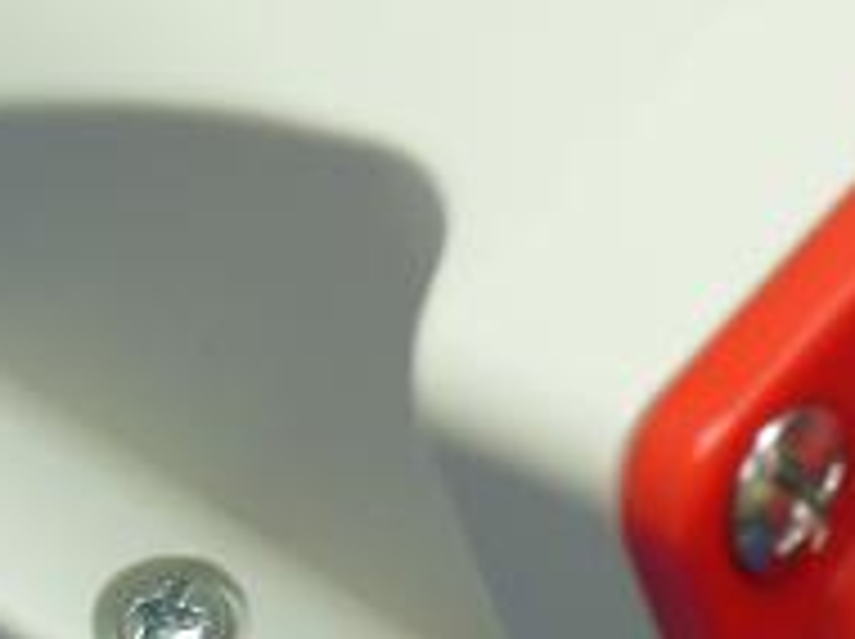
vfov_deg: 6.2
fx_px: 5871
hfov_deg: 8.2
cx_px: 1148
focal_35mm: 238
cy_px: 518
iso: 80
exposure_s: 1/60
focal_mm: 13
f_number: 3.2
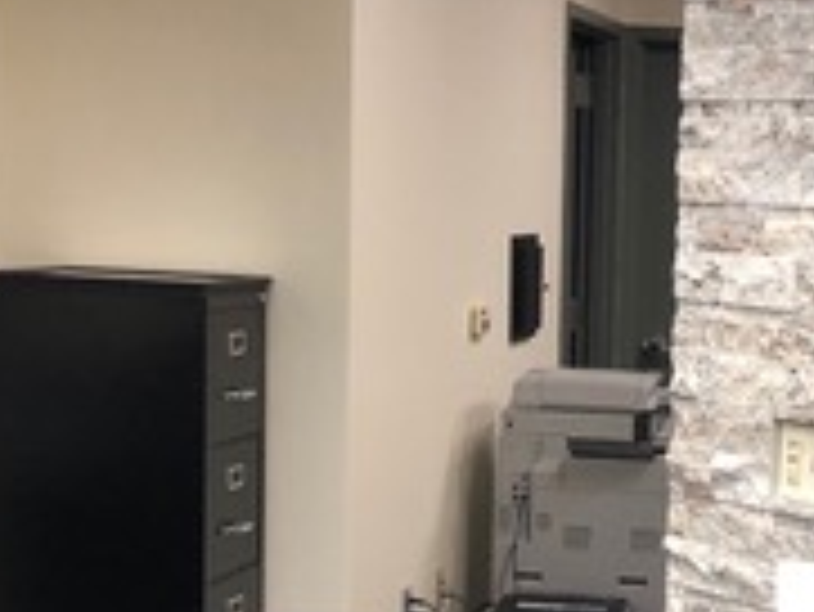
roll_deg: -2.1
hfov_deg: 19.5
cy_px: 585
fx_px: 2330
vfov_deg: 14.8
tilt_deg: -10.2
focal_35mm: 99
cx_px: 733
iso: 32
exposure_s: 1/30
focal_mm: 3.99
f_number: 1.8
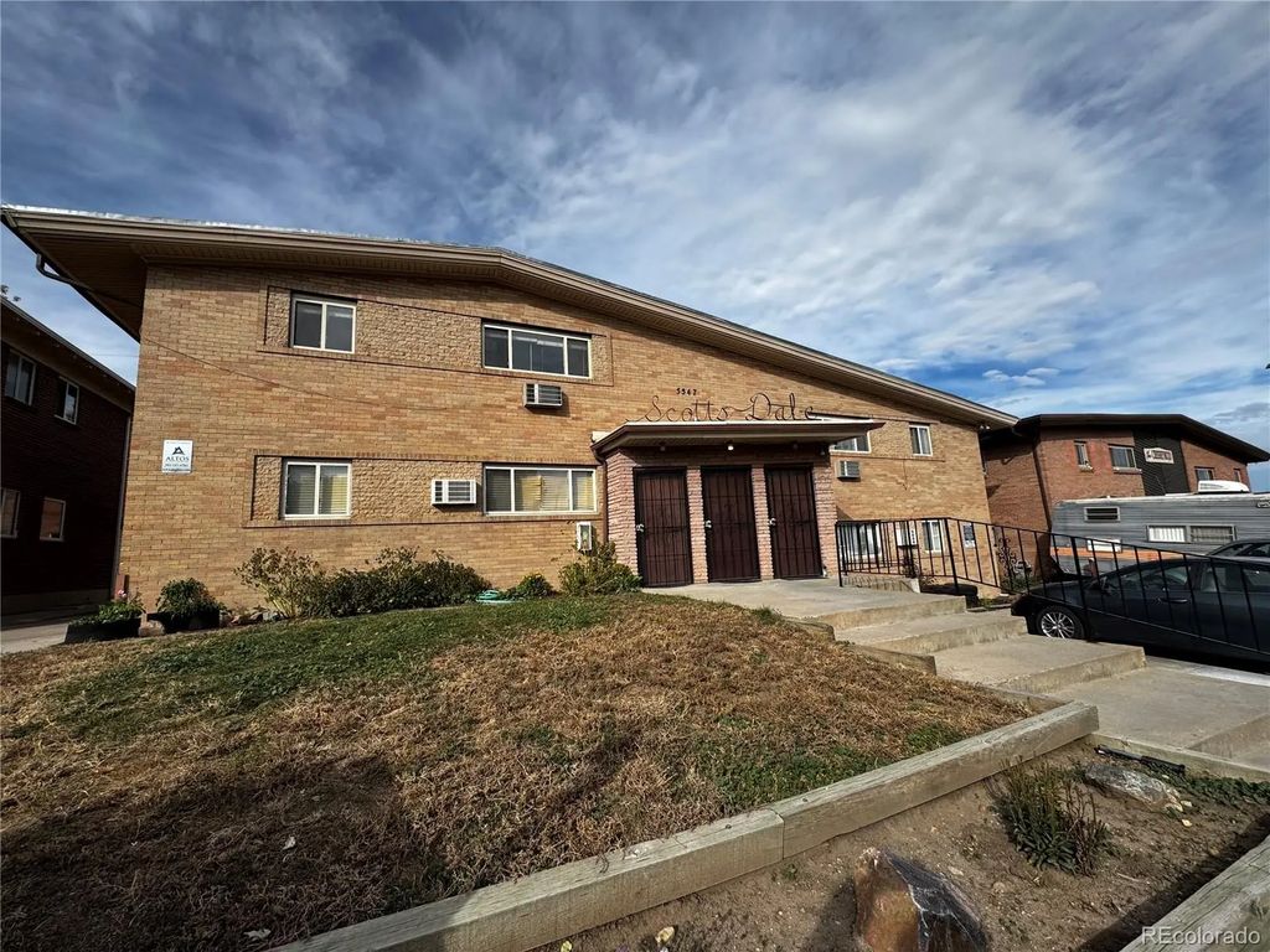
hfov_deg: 102.1
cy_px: 476
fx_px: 514
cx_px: 635
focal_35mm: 14
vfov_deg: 85.7
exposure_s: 1/2083
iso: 50
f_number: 2.2
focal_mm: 2.22
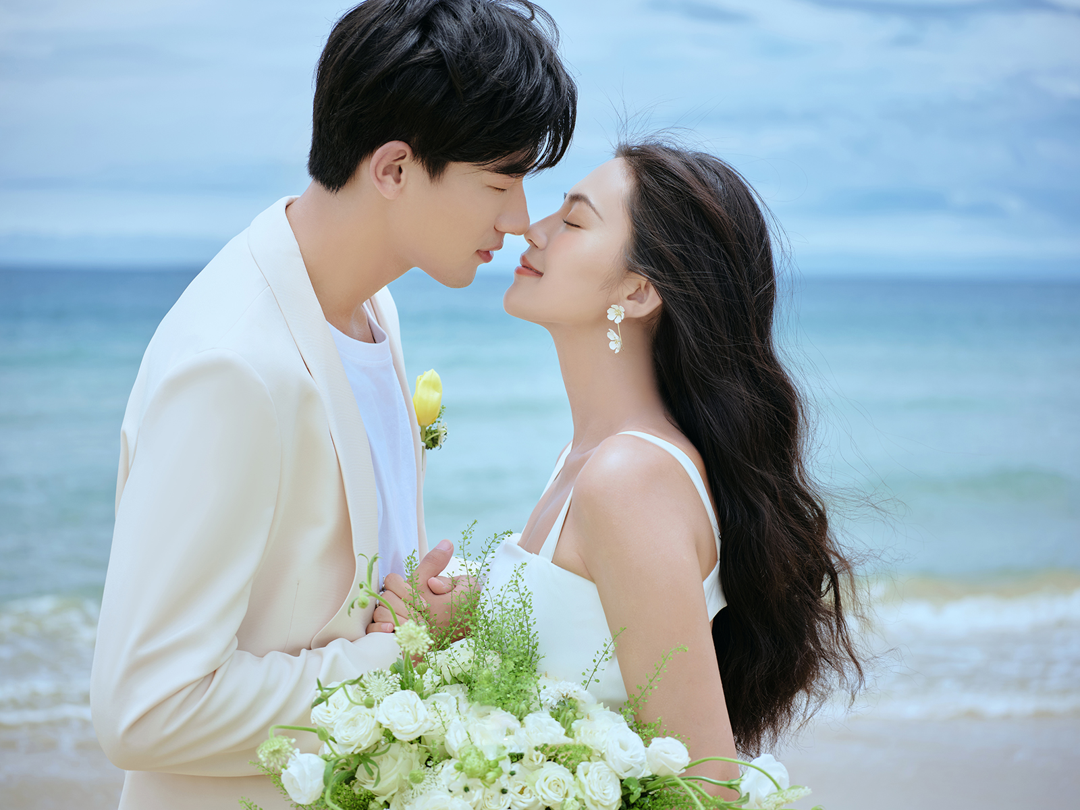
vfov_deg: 18.7
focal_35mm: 79
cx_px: 540
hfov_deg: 24.7
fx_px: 2465
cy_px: 405
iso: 200
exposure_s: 1/500
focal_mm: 100
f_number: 5.6
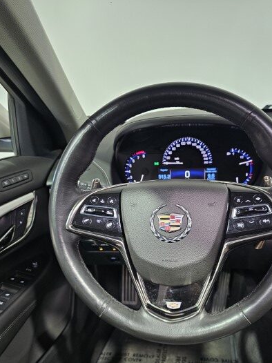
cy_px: 216
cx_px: 163
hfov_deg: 49.4
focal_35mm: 28
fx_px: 294
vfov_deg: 63.0
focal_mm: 6.3
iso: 400
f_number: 1.7
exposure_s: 1/100
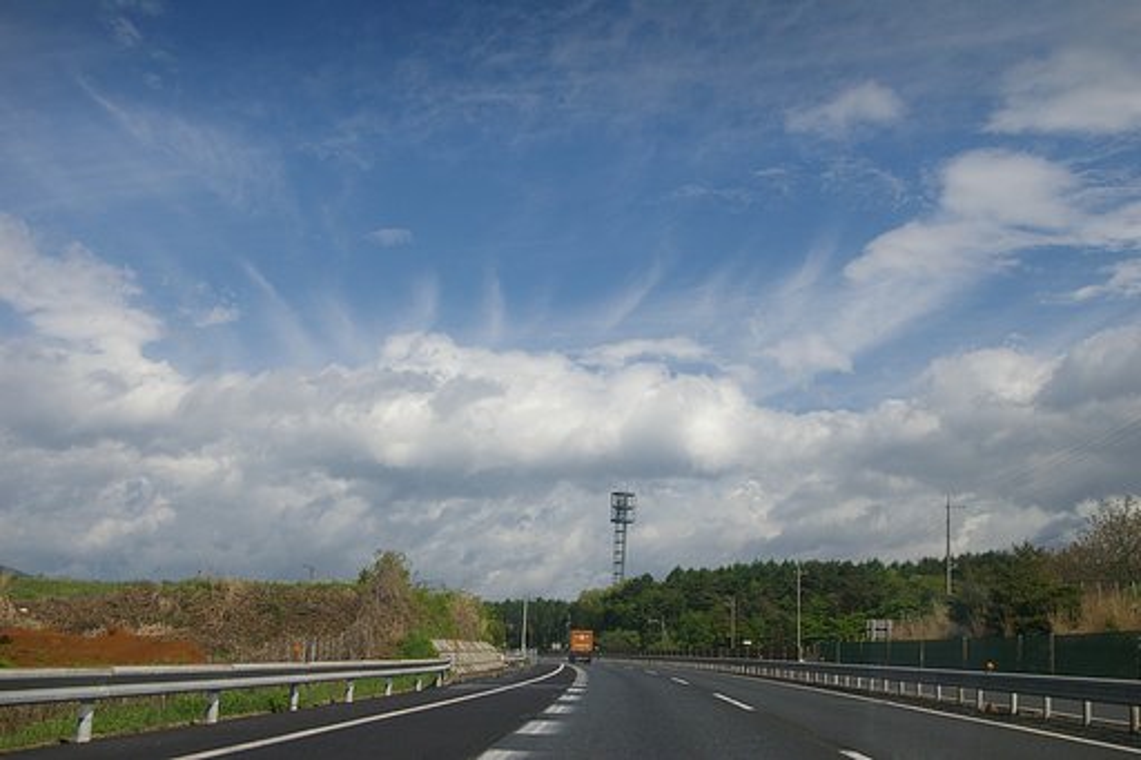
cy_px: 380
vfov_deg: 34.2
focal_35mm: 39
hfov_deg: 49.6
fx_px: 1236
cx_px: 570
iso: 400
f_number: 6.7
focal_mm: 26
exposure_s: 1/2000
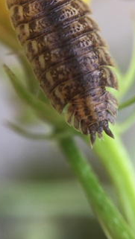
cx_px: 51
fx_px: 400
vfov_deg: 33.2
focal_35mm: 63
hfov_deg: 19.1
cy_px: 98
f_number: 2.2
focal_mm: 4.15
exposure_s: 1/128
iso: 25
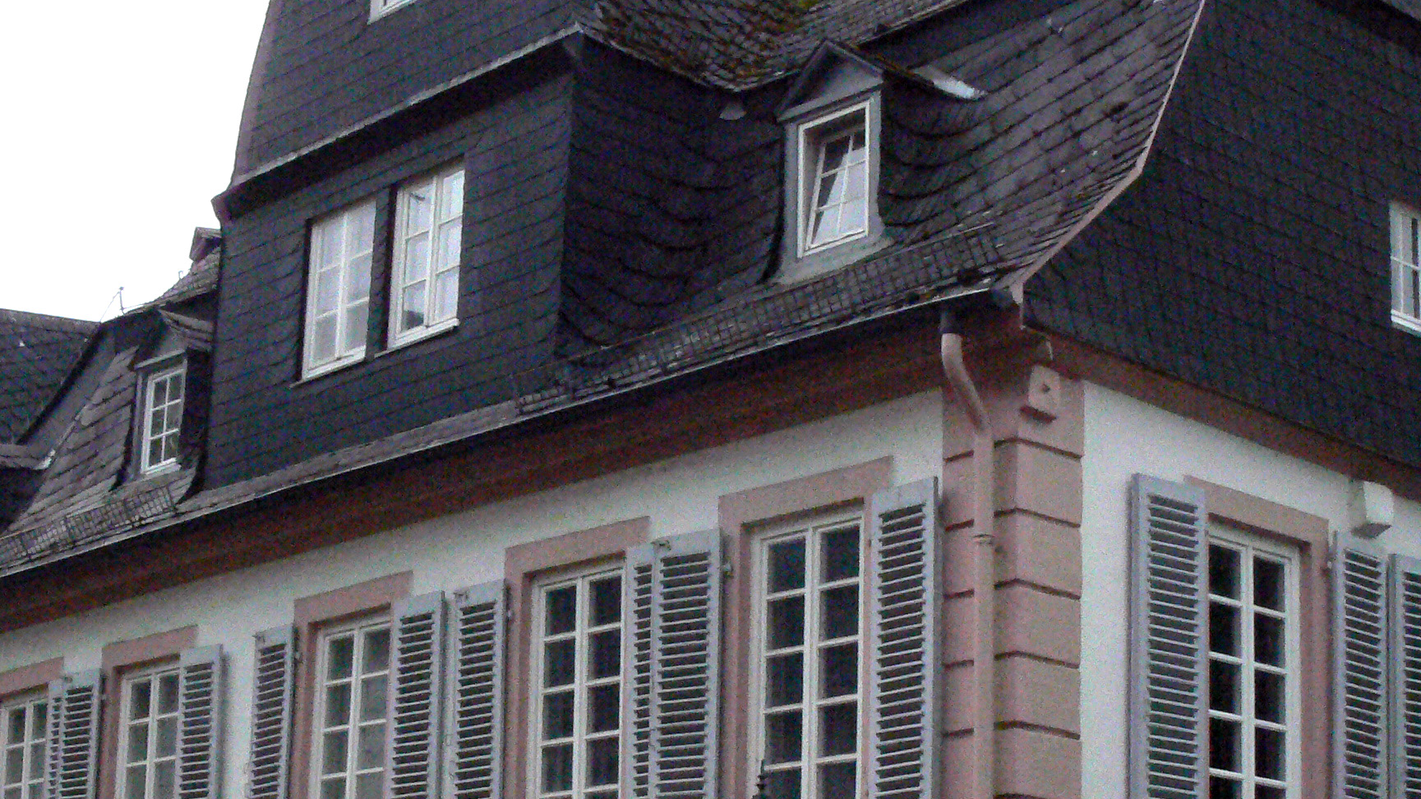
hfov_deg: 29.3
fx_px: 2713
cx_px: 625
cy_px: 617
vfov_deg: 16.7
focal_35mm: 72
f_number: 7.1
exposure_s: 1/500
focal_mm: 7.4
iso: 400
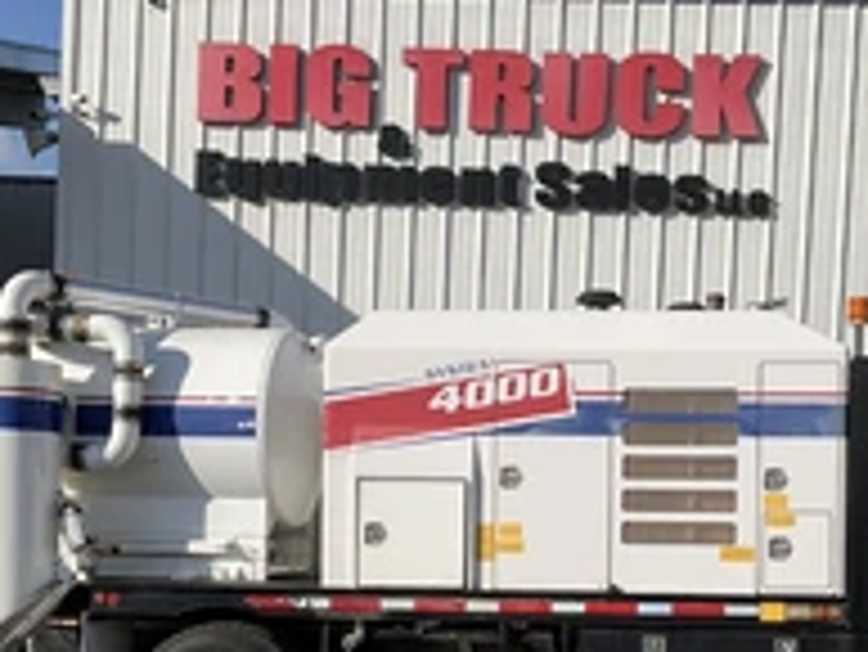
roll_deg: -3.2
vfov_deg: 24.0
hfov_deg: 31.6
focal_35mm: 60
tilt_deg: -2.2
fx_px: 1505
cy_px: 549
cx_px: 648
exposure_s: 1/3534
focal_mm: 3
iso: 16
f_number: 1.8
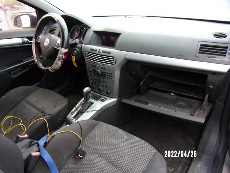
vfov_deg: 56.8
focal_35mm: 24
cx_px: 115
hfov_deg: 71.6
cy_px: 86
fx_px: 159
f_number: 3.3
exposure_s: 1/25
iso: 200
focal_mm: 4.3
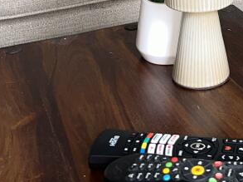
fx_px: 589
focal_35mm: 84
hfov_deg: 22.6
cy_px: -101
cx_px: 231
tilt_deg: -9.9
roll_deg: +0.6
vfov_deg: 15.9
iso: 64
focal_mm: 6.86
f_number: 1.78
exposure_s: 1/24
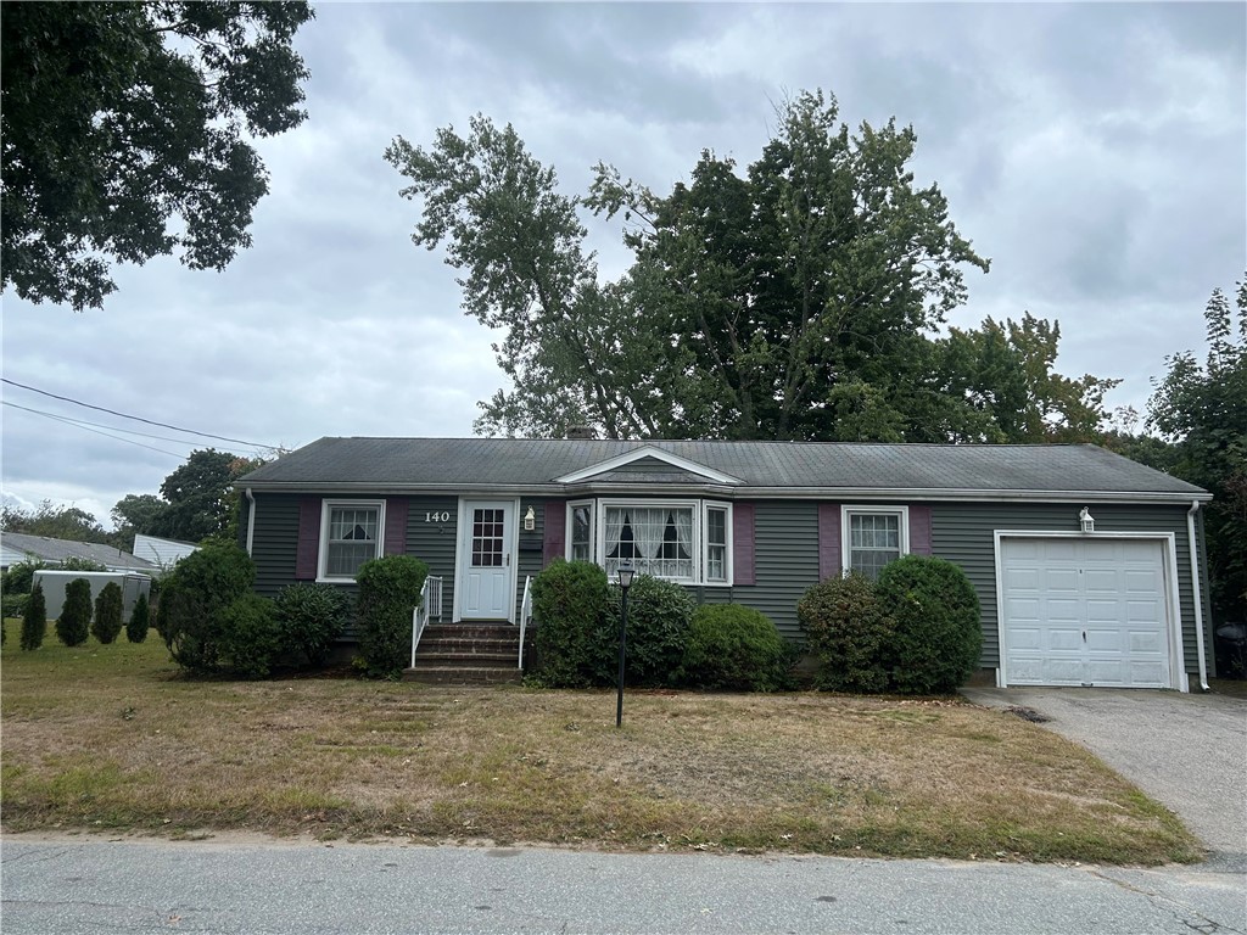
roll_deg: -0.8
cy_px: 468
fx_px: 937
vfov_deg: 53.1
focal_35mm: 26
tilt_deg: +8.5
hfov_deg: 67.3
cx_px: 624
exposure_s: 1/1488
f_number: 1.5
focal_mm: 5.7
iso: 50
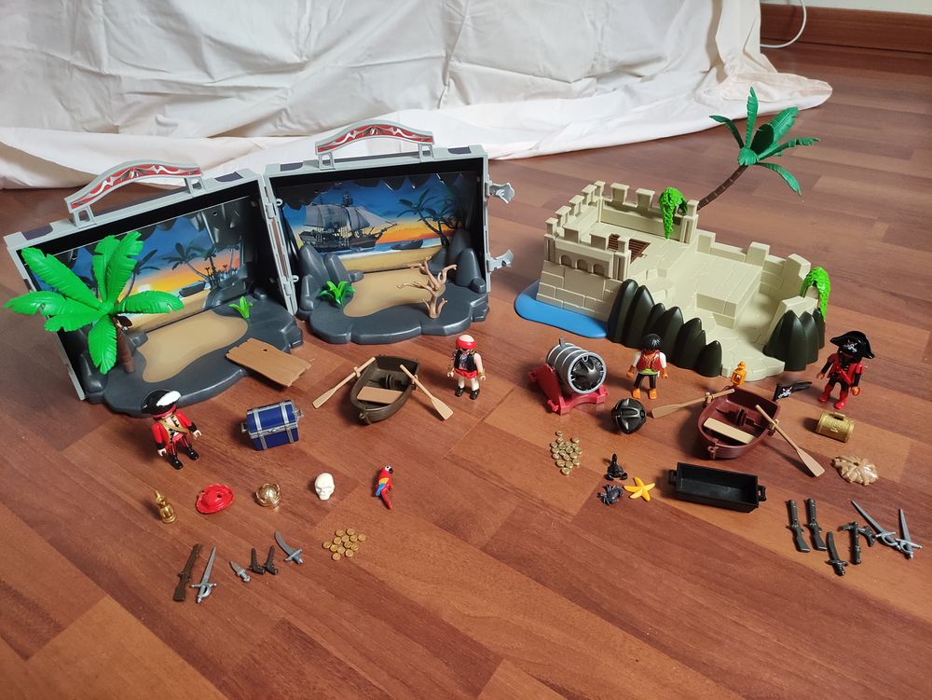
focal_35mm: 25
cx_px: 466
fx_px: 673
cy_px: 350
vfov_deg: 54.9
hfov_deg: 69.4
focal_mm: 5.43
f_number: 1.89
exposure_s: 1/50
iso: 836
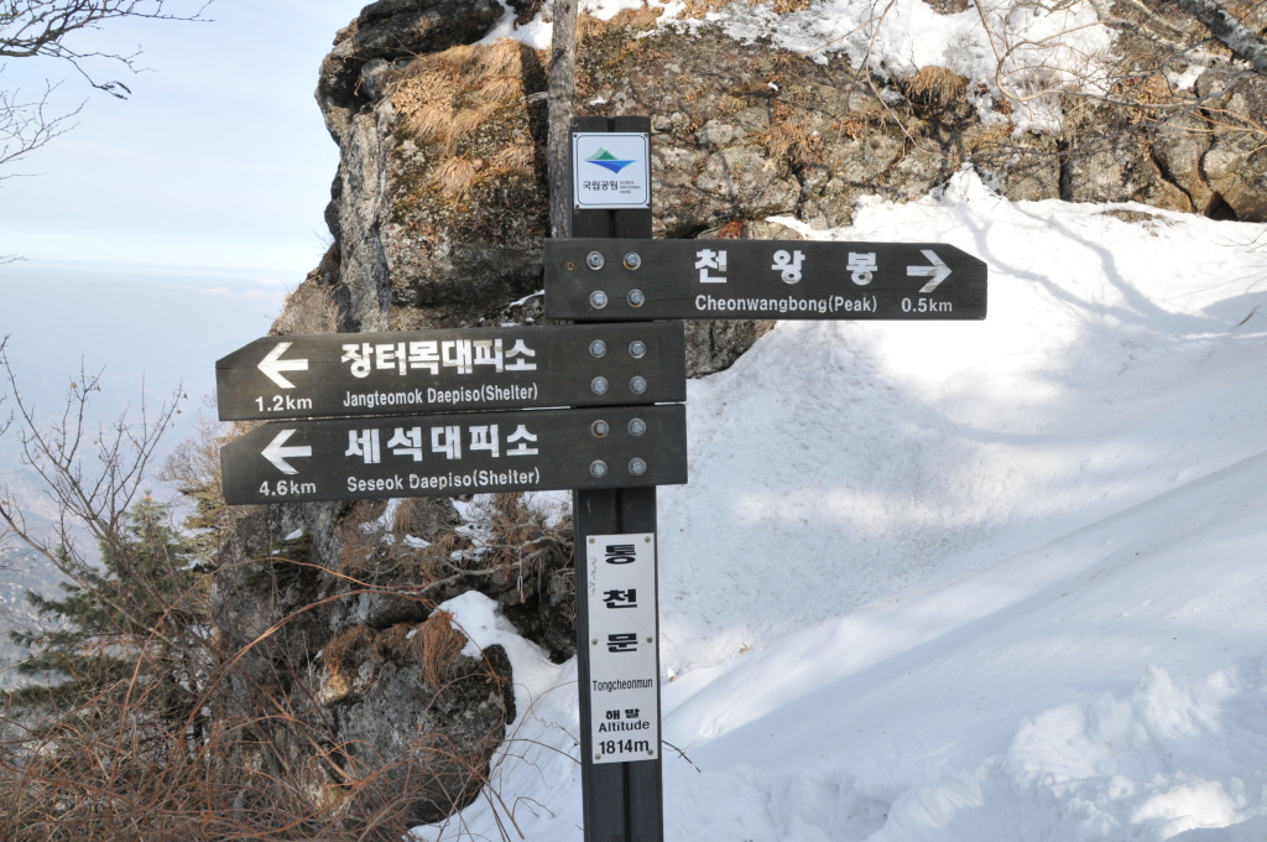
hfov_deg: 67.4
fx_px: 949
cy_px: 421
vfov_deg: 47.8
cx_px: 634
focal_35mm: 27
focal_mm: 18
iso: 640
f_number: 11
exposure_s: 1/500
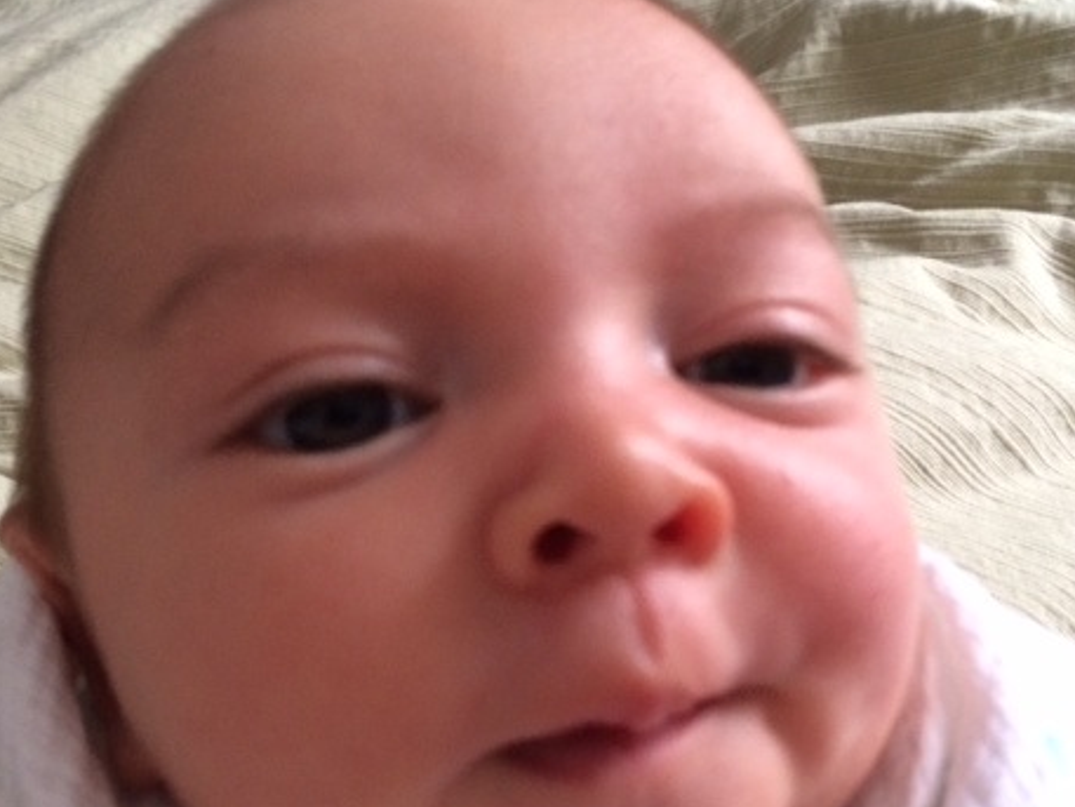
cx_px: 513
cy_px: 513
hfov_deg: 44.8
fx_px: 1305
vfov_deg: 34.2
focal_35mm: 42
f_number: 2.2
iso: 250
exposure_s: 1/30
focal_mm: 4.12
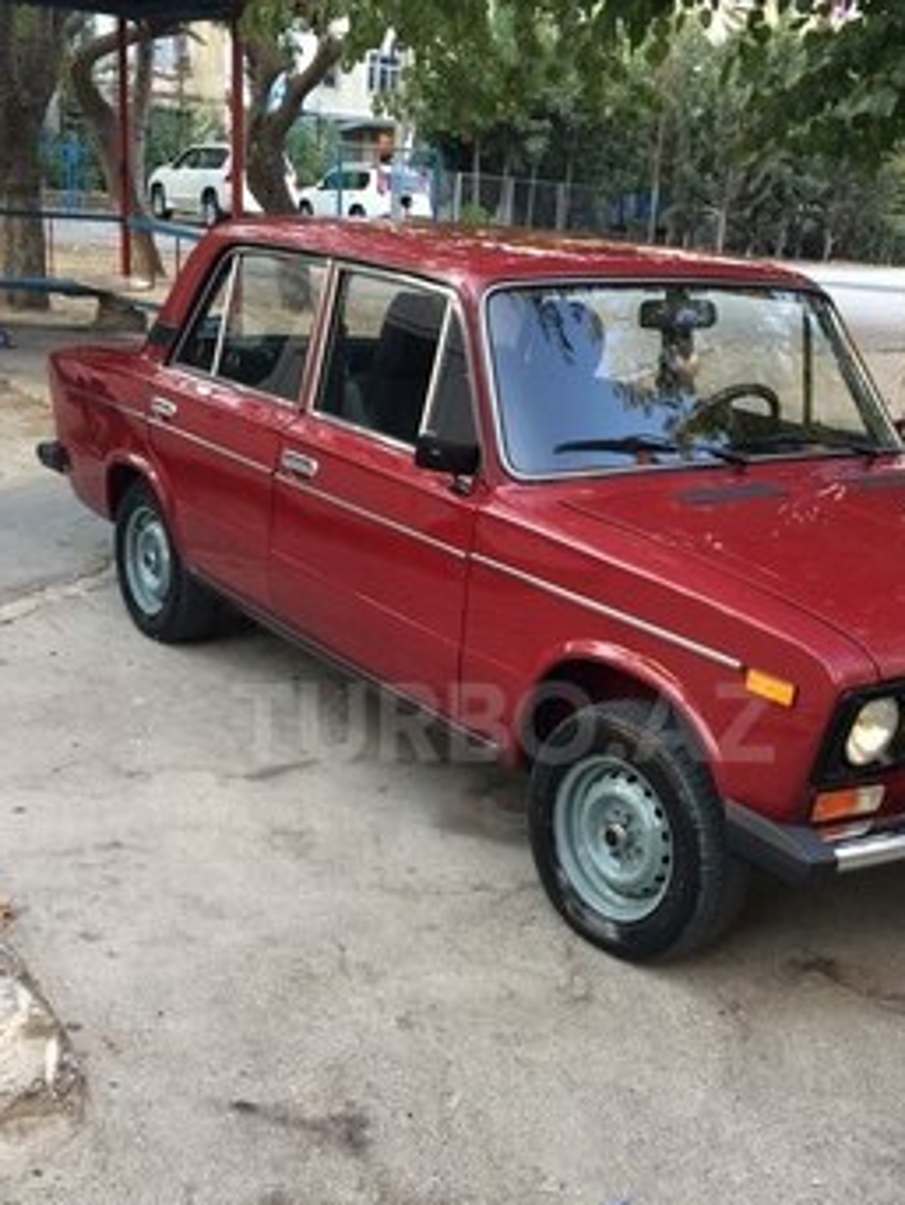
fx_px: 1462
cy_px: 722
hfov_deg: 34.4
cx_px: 504
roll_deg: -5.5
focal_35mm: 42
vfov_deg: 44.5
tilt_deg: -20.2
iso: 50
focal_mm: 4.15
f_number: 2.2
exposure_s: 1/33
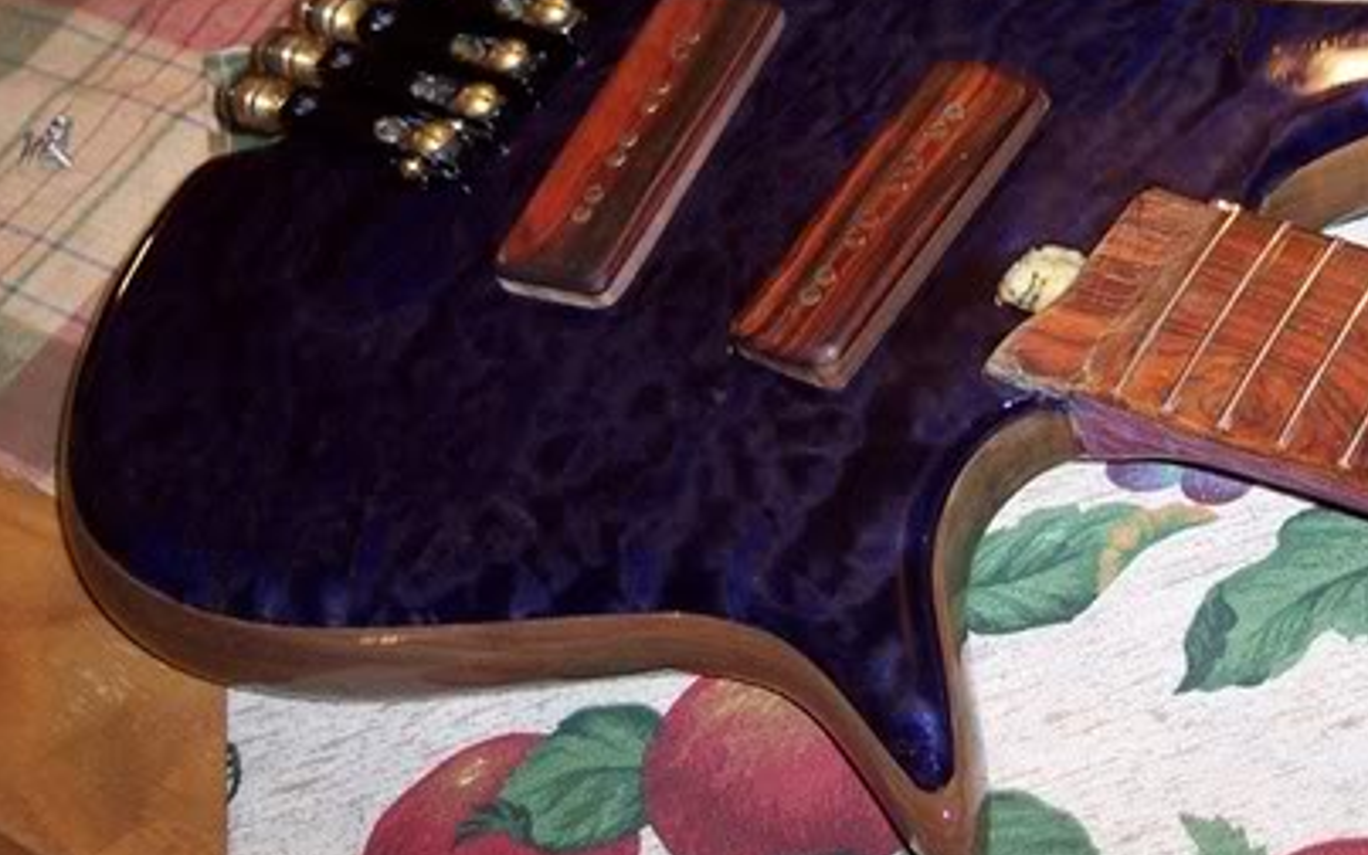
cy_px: 278
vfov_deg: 20.2
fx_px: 2386
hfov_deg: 31.8
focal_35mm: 64
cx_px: 889
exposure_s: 1/30
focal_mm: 8
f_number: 2.8
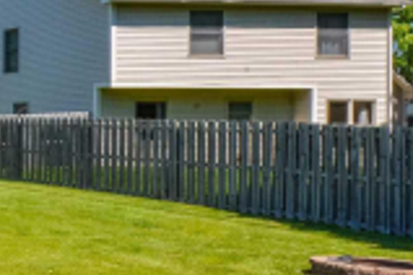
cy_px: 140
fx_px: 757
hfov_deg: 17.6
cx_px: -466
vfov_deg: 20.6
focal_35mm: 66
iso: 400
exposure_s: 1/200
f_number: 22
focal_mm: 14
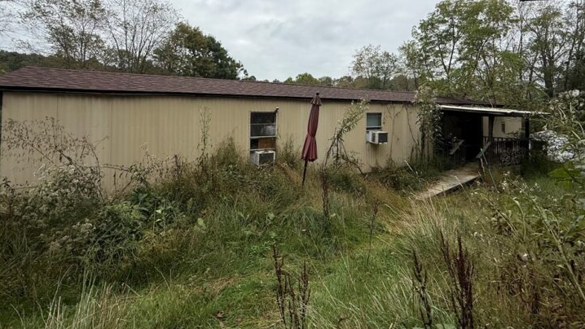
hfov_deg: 95.9
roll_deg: -0.8
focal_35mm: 17
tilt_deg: +2.2
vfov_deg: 62.2
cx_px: 284
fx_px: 264
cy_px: 107
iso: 50
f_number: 2.2
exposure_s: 1/1068
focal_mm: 2.22
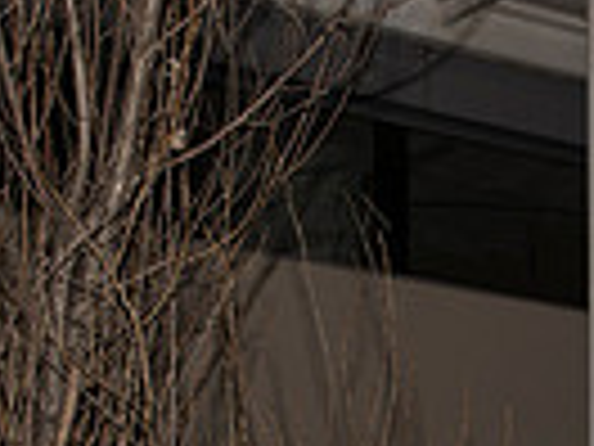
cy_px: 863
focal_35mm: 123
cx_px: 356
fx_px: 2111
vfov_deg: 11.1
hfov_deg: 16.0
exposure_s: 1/80
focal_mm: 29
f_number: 7.1
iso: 250
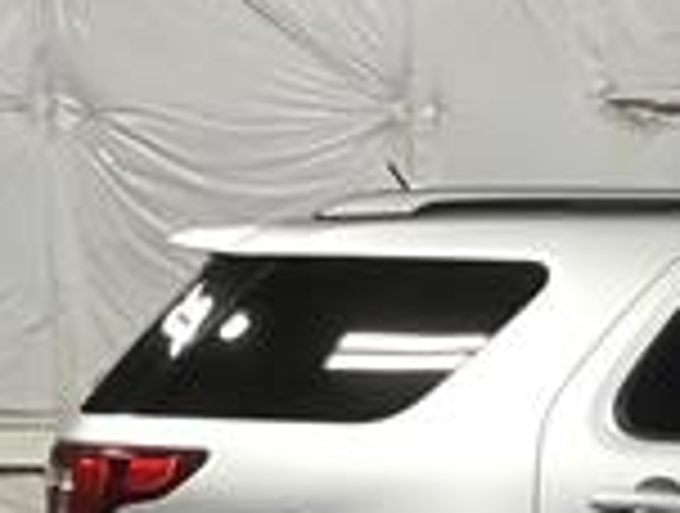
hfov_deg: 13.7
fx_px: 2580
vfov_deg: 11.1
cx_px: 1139
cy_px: 675
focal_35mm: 131
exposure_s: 1/30
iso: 50
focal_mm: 3.3
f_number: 2.4
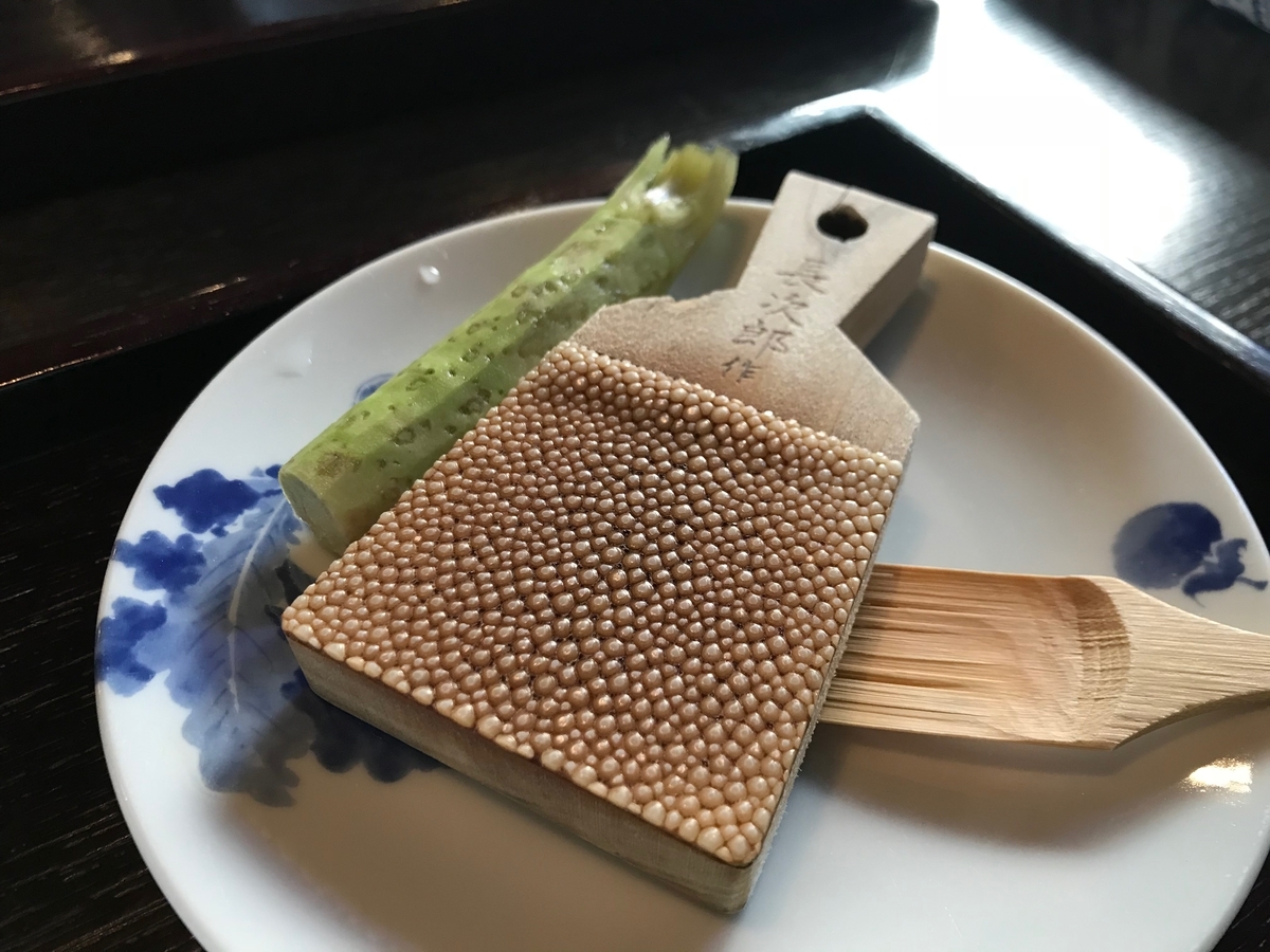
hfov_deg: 63.4
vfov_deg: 49.7
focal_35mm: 28
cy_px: 476
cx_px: 635
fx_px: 1027
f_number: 1.8
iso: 40
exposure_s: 1/15
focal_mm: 3.99
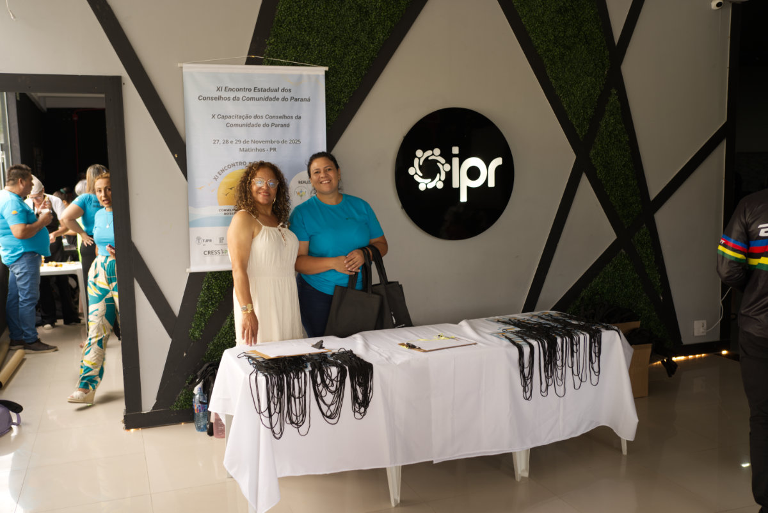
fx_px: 747
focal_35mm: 35
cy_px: 256
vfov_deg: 37.9
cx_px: 384
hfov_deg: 54.4
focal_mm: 35
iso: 200
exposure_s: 1/100
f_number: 3.2
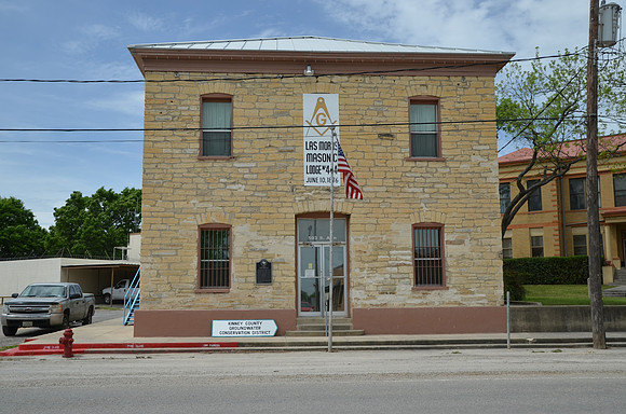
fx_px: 625
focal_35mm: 36
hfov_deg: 53.2
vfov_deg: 36.7
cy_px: 207
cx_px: 313
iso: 200
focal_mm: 24
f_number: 8
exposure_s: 1/250
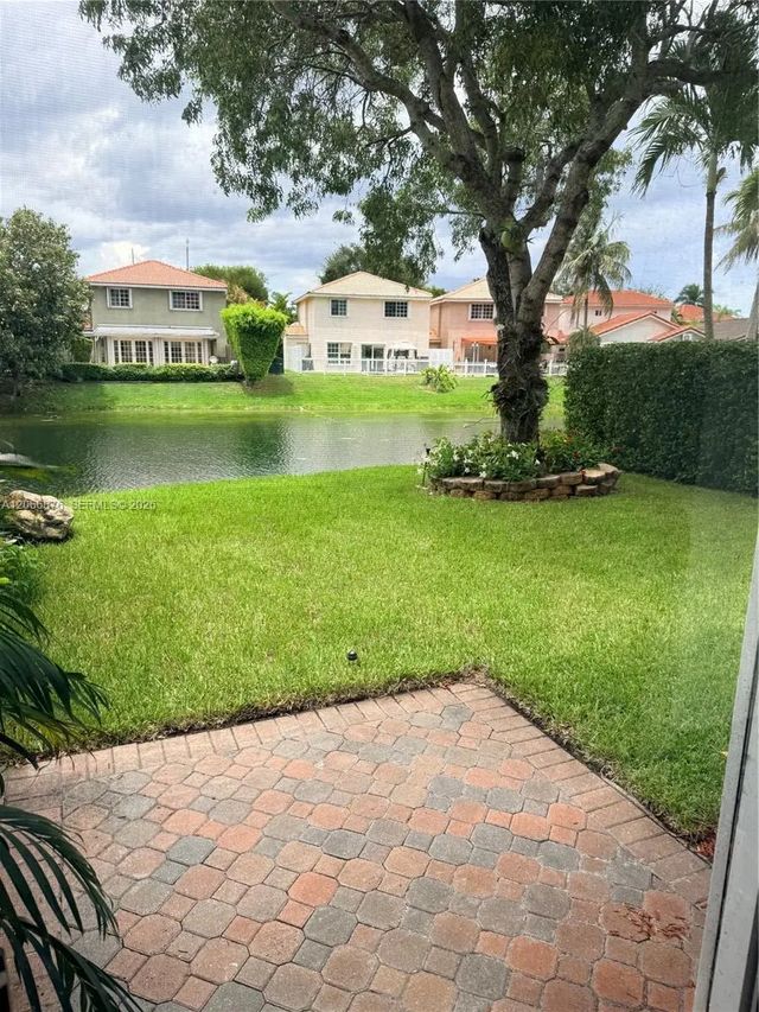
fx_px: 701
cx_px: 380
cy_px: 506
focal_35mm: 24
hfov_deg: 56.8
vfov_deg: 71.6
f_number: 1.78
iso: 80
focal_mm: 6.76
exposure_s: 1/943
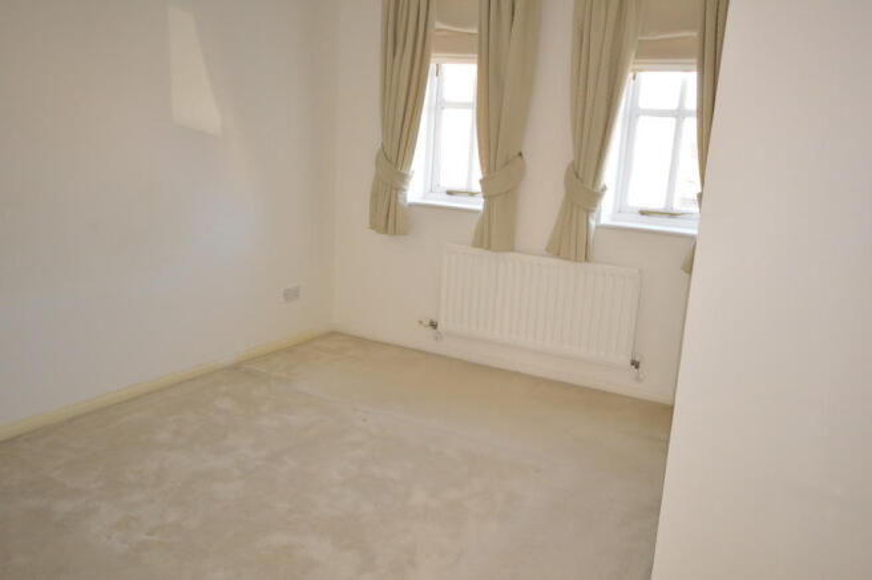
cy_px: 290
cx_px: 436
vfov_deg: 43.5
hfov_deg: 62.0
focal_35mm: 30
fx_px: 726
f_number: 5.6
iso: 1100
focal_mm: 20
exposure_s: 1/60
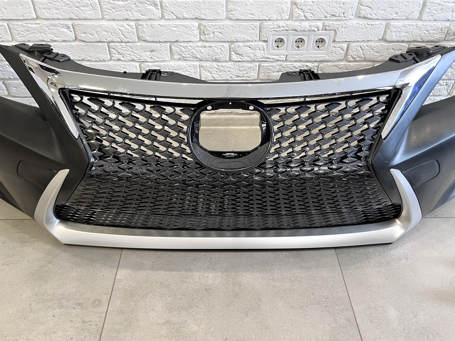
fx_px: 342
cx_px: 228
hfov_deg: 67.3
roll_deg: -0.1
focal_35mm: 26
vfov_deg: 53.1
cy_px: 170
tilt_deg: -42.1
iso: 100
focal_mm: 5.7
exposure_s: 1/50
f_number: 1.5
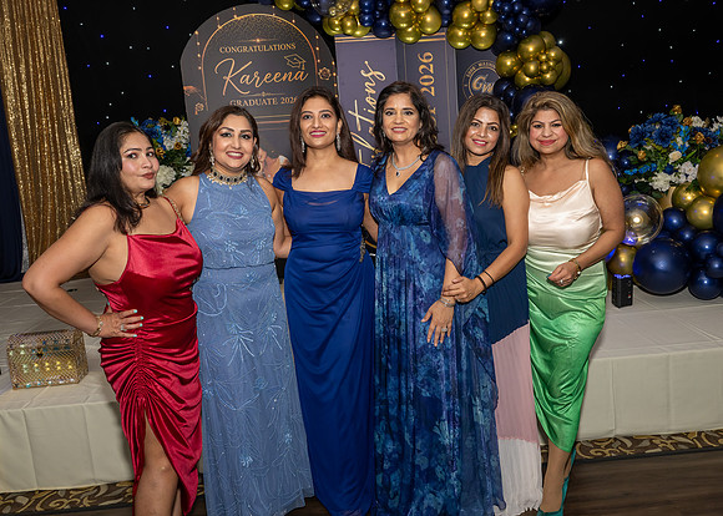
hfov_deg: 58.4
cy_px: 249
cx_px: 389
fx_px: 646
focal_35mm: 31
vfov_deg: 43.5
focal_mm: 28.5
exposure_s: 1/250
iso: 800
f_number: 9
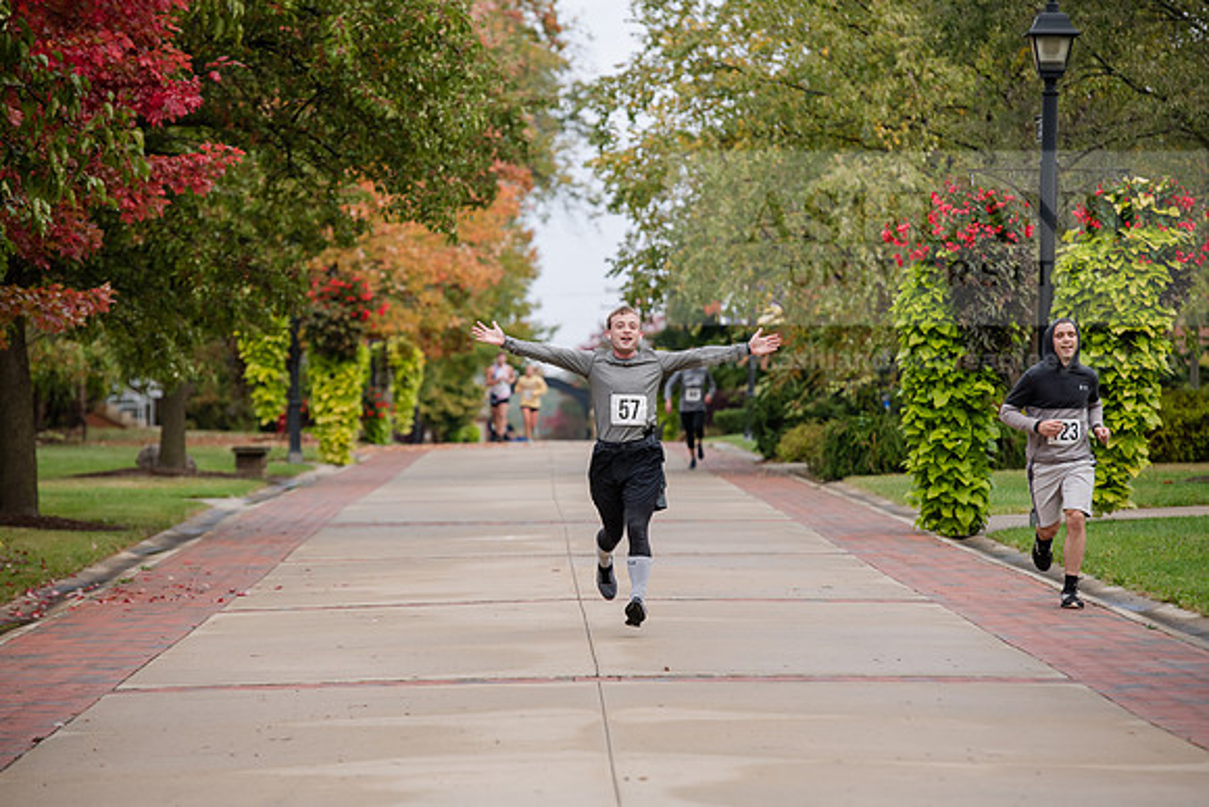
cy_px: 404
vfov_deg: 7.4
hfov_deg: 11.1
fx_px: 6214
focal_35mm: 185
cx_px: 604
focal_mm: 185
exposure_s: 1/500
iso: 500
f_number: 5
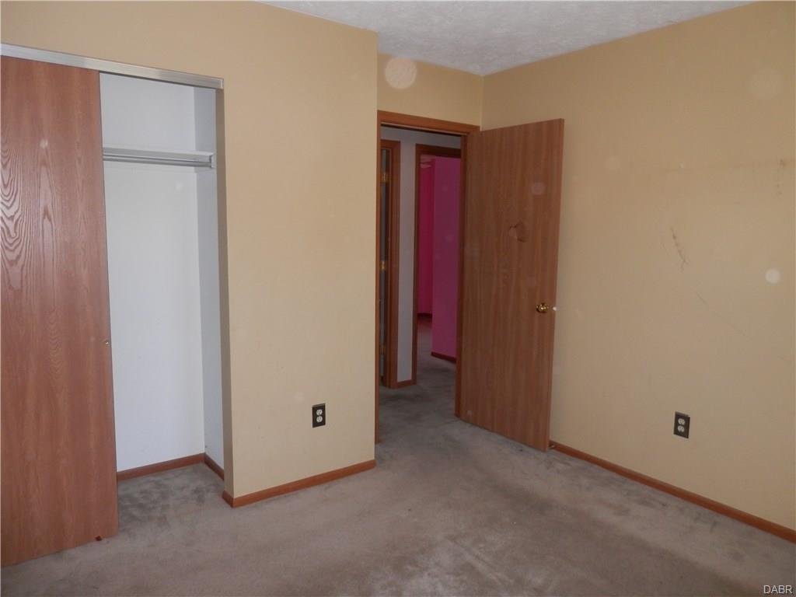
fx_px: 575
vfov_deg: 54.9
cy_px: 298
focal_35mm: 25
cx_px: 398
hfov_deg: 69.4
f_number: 3
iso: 100
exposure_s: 1/30
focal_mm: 4.5
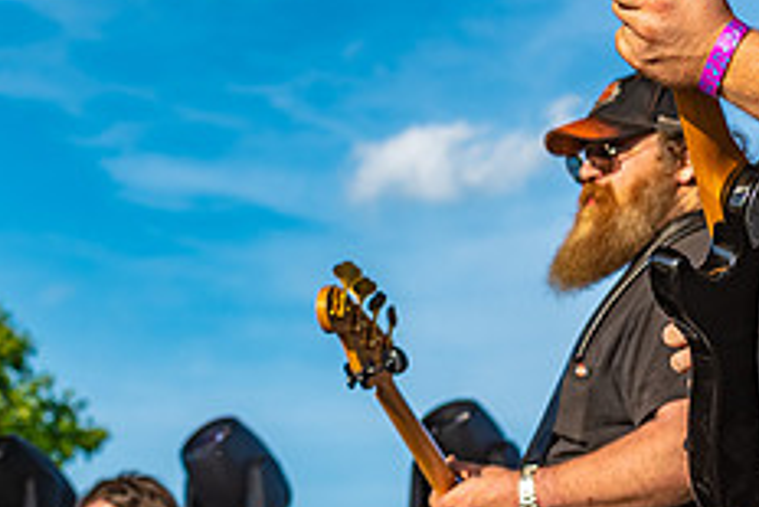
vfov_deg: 7.9
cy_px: 139
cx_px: 134
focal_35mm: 175
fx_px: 3692
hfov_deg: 11.7
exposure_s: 1/400
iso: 100
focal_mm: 70
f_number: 5.6
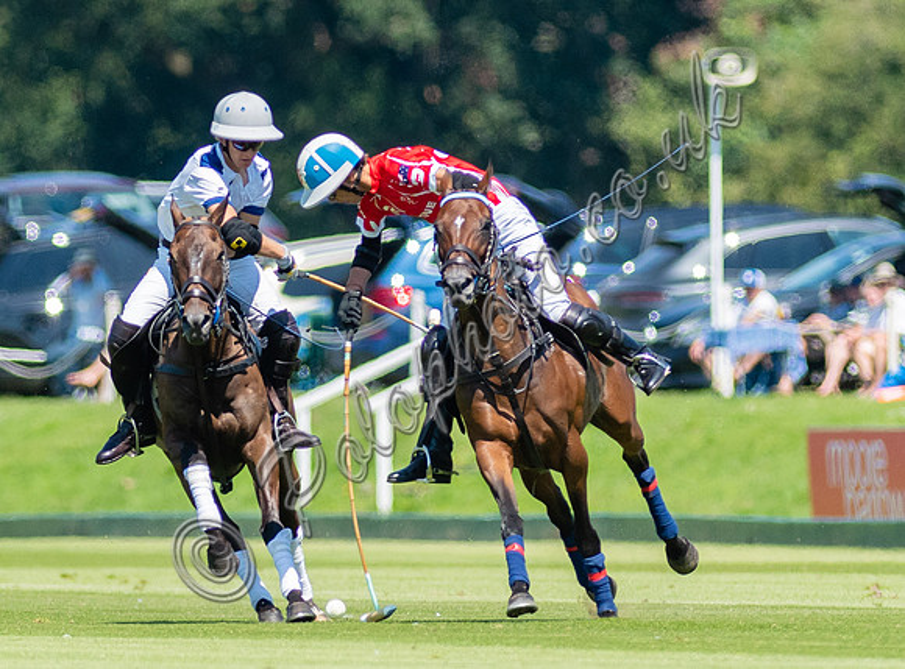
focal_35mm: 1146
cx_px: 332
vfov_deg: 1.3
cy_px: 250
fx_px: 29817
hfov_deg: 1.7
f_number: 2.8
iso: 250
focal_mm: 300
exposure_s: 1/6400
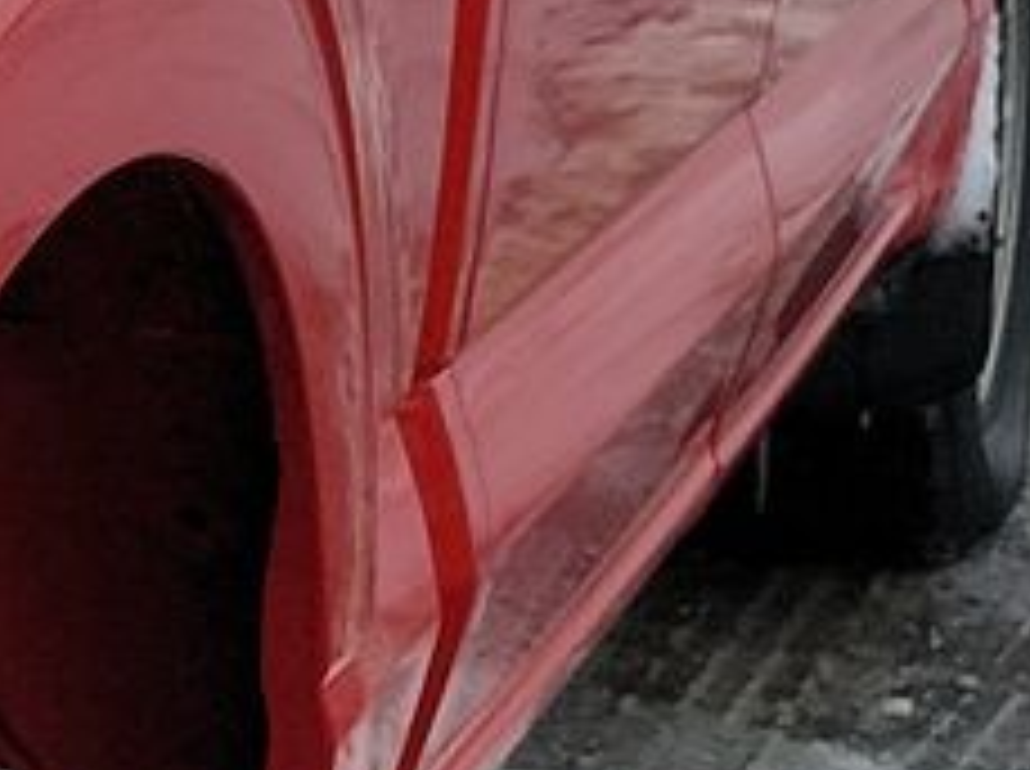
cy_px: -63
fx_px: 4991
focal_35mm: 168
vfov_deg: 8.7
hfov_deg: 9.1
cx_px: -2240
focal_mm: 6.7
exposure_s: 1/612
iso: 50
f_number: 1.8
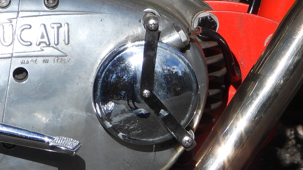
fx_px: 4034
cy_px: -31
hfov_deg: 4.3
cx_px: 77
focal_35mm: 502
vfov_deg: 2.4
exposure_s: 1/1000
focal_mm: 33.2
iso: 100
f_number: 4.5
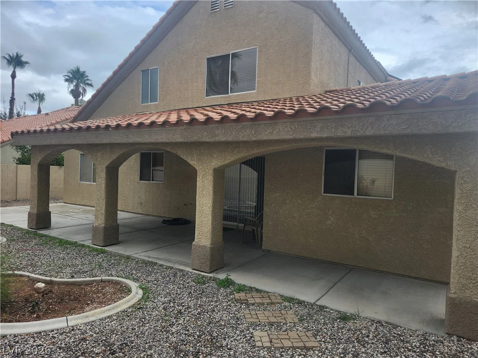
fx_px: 318
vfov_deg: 58.9
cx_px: 239
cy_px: 179
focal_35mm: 23
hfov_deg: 73.9
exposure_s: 1/529
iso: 25
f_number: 1.8
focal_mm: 5.54
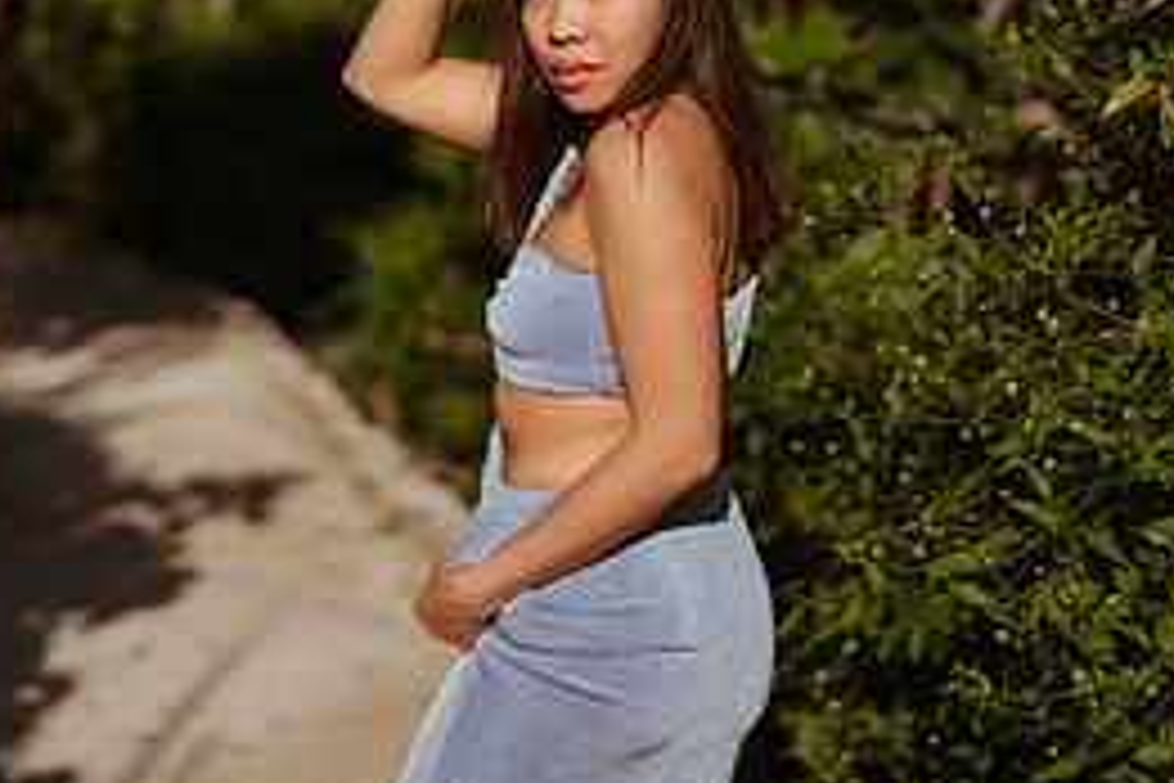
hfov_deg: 20.4
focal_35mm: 100
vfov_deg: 13.5
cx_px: 616
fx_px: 3261
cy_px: -9
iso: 50
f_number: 2
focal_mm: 58
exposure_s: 1/8000
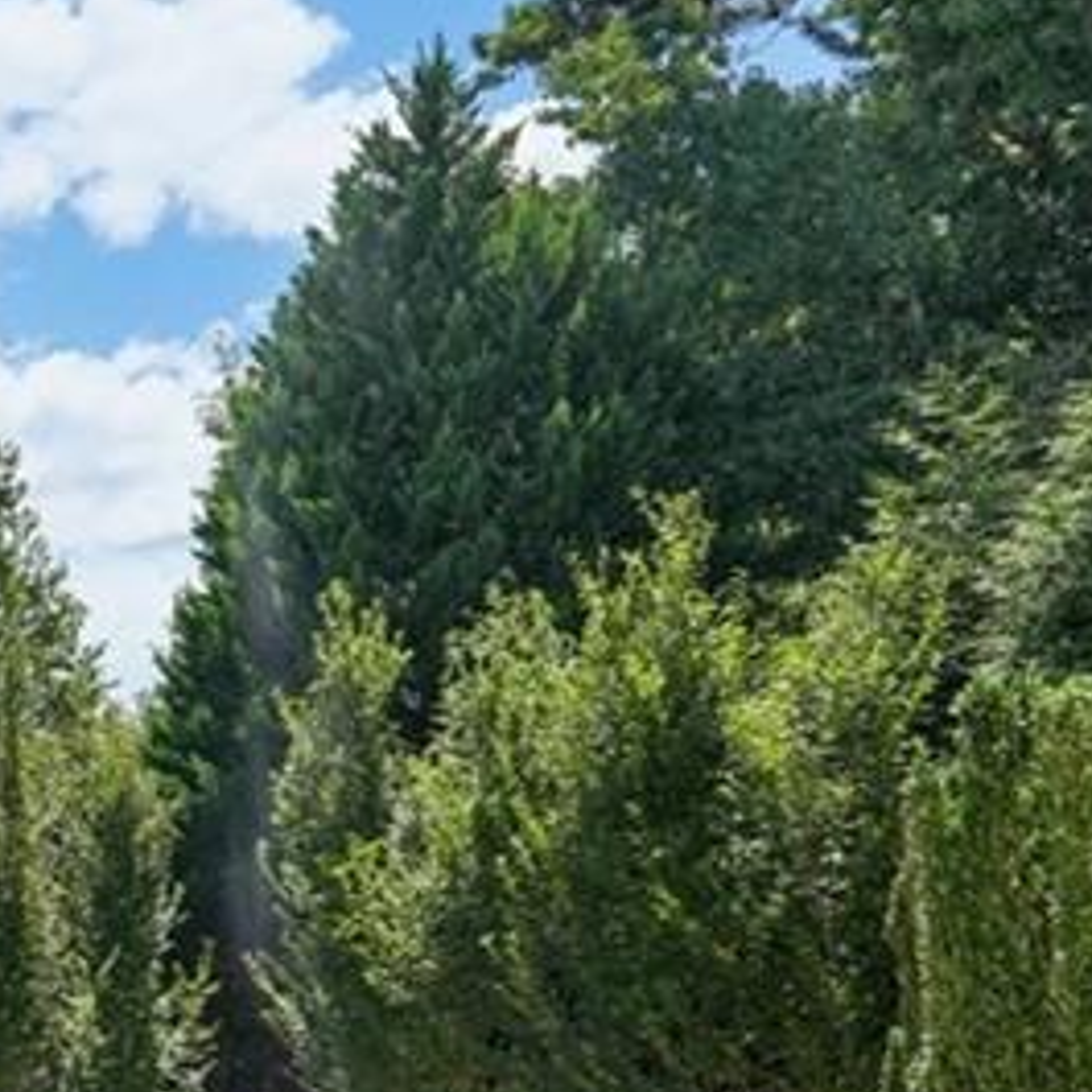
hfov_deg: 28.5
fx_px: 1642
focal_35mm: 46
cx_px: -408
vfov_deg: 35.3
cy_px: 909
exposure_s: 1/640
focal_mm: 14
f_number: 8
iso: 320
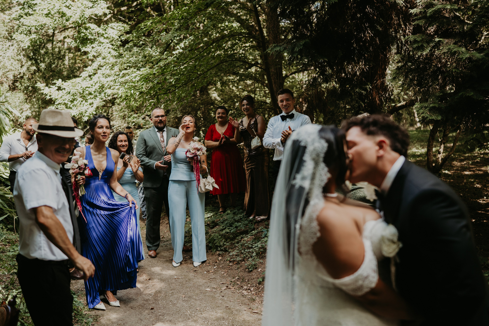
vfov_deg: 37.9
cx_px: 244
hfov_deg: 54.4
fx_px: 475
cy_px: 163
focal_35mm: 35
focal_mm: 35
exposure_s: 1/1000
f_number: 2
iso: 500
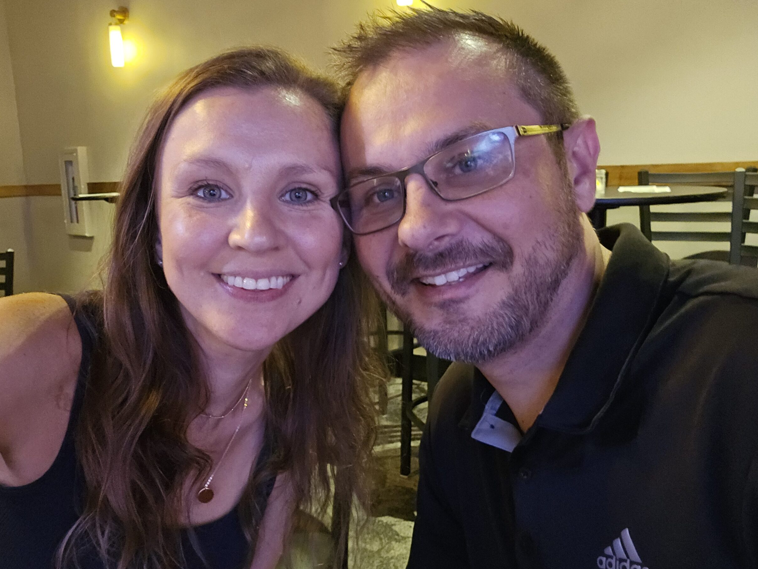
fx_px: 657
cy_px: 311
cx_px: 347
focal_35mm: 30
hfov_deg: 59.9
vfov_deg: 46.7
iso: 1000
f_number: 2.2
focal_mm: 3.3
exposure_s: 1/20
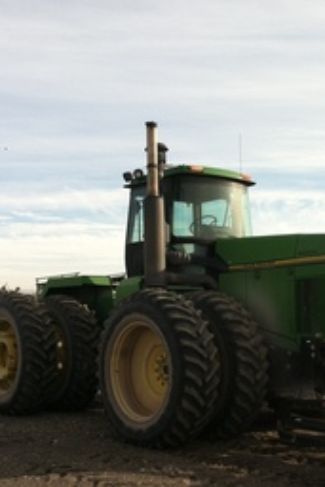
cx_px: 248
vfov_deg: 34.0
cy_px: 344
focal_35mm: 58
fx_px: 784
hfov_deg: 23.2
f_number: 2.8
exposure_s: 1/833
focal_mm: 3.85
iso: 80
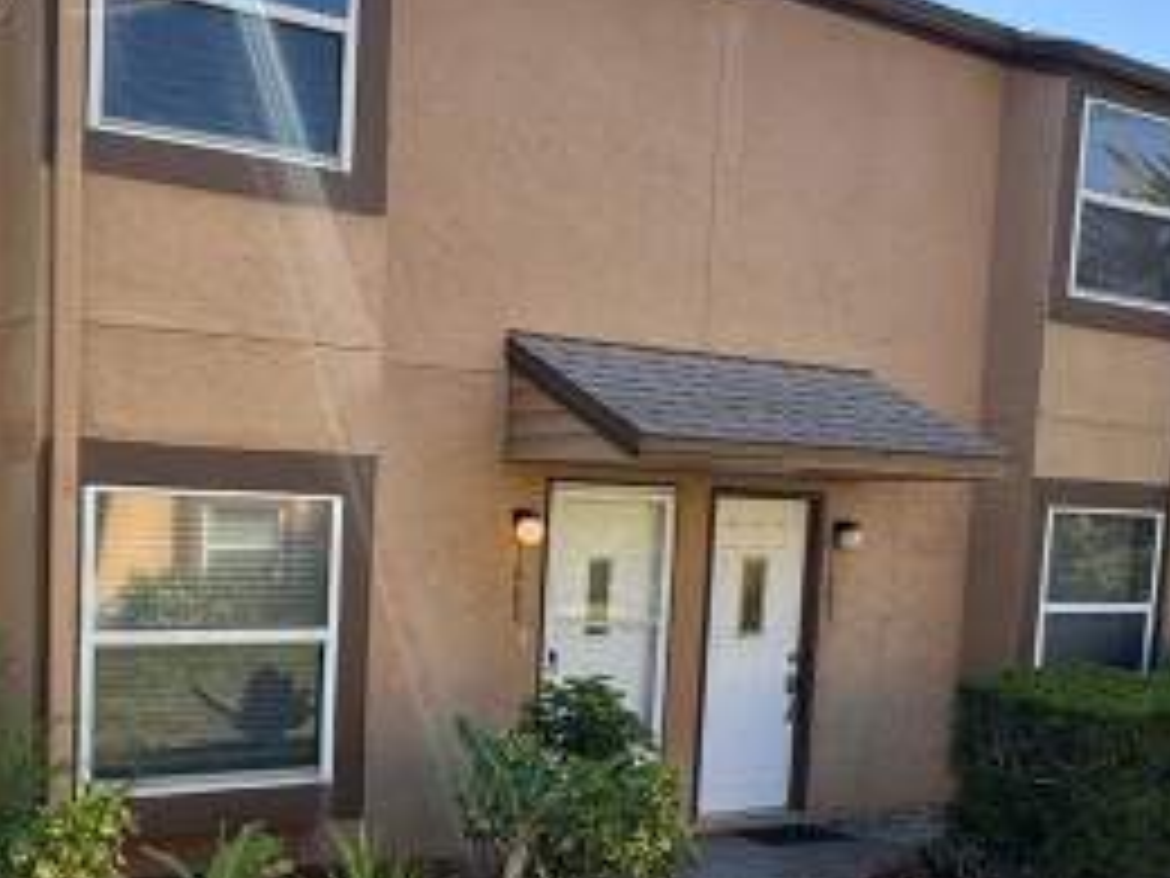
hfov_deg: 42.4
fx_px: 1453
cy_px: 675
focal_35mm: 43
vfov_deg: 32.8
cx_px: 279
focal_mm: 2.22
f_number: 2.2
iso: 40
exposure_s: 1/303
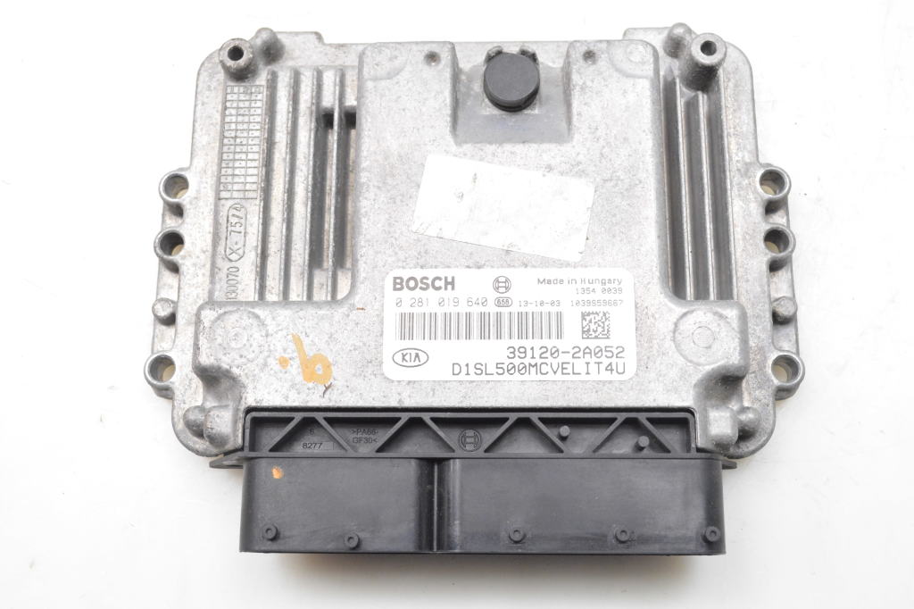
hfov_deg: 46.4
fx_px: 1066
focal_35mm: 42
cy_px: 304
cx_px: 457
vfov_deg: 31.9
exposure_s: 1/200
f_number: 7.1
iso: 2500
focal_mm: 28
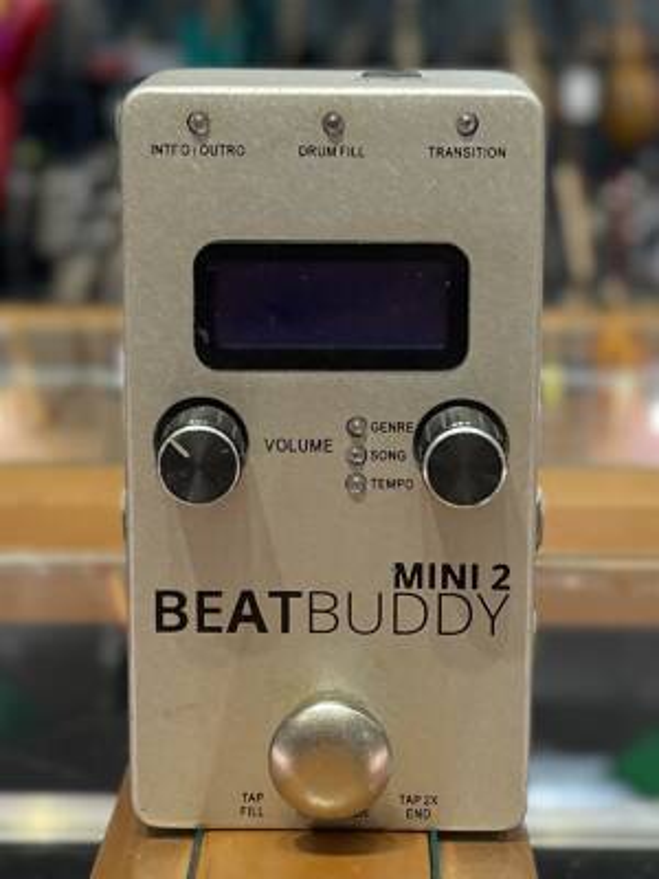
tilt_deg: -10.2
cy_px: 440
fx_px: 660
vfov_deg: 67.3
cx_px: 330
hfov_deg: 53.1
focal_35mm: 26
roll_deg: +1.7
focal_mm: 4.2
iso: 80
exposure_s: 1/120
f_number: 1.6
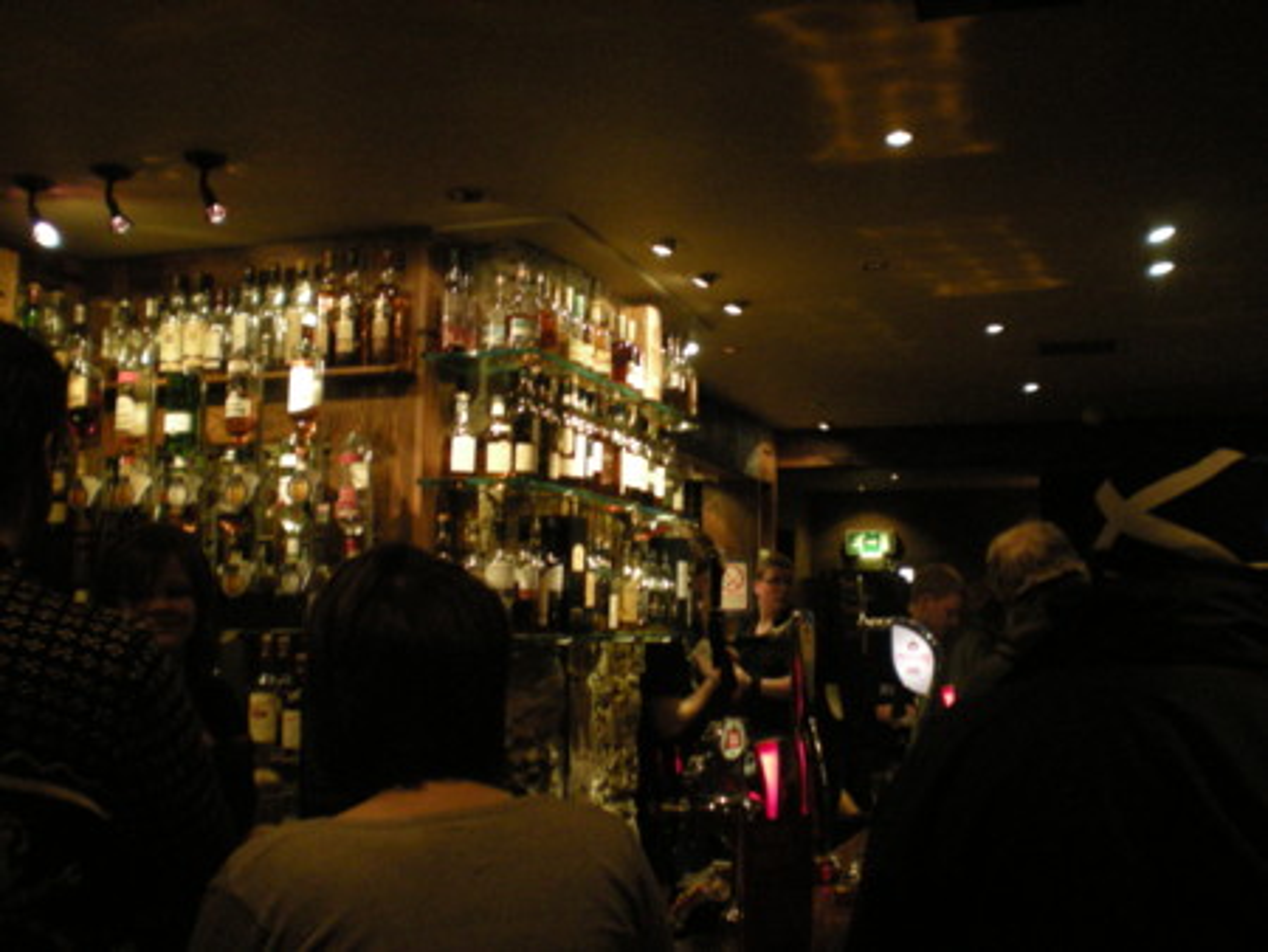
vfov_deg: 37.8
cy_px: 476
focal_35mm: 38
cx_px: 634
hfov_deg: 49.0
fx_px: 1393
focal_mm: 6.3
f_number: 3.1
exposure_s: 1/23.8
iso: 400
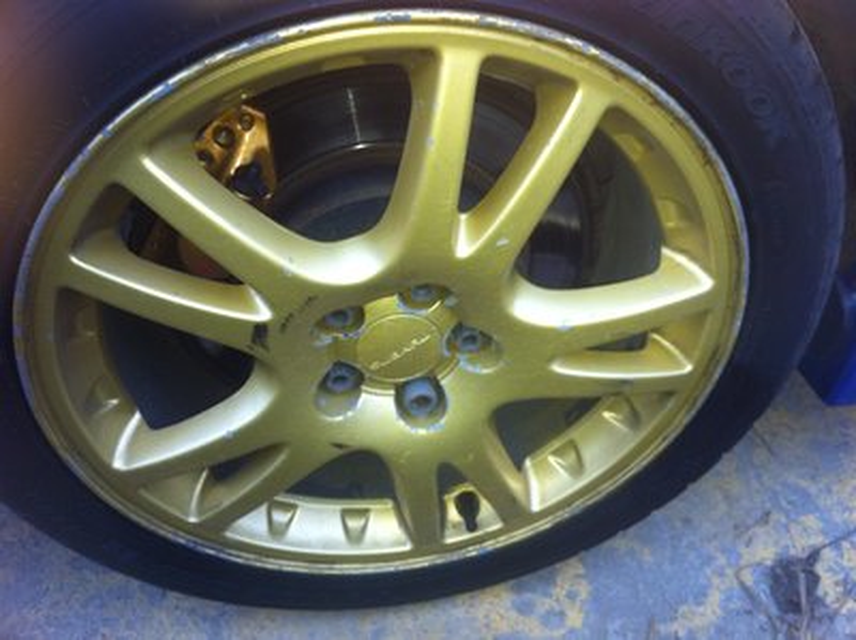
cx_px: 428
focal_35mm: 35
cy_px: 320
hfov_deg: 52.7
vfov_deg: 40.6
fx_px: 864
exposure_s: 1/15
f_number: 2.8
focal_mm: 3.85
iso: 125
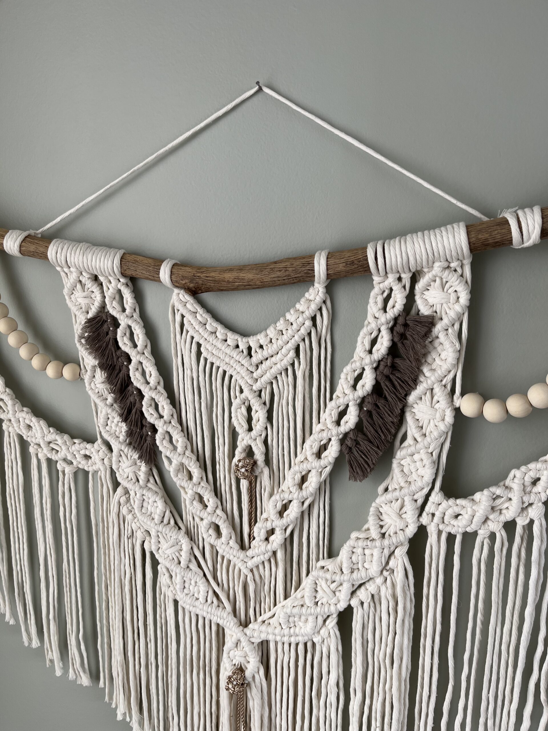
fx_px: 549
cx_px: 274
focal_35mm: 26
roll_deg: -0.6
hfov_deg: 53.1
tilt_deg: -11.9
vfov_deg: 67.3
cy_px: 366
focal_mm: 5.1
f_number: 1.6
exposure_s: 1/122
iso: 32
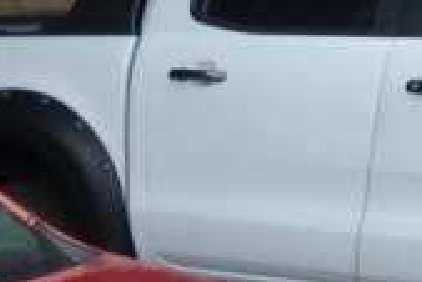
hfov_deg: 15.1
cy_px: 601
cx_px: -252
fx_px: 1443
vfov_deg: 10.1
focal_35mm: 123
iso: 80
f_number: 3.6
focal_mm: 4.5
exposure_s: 1/125
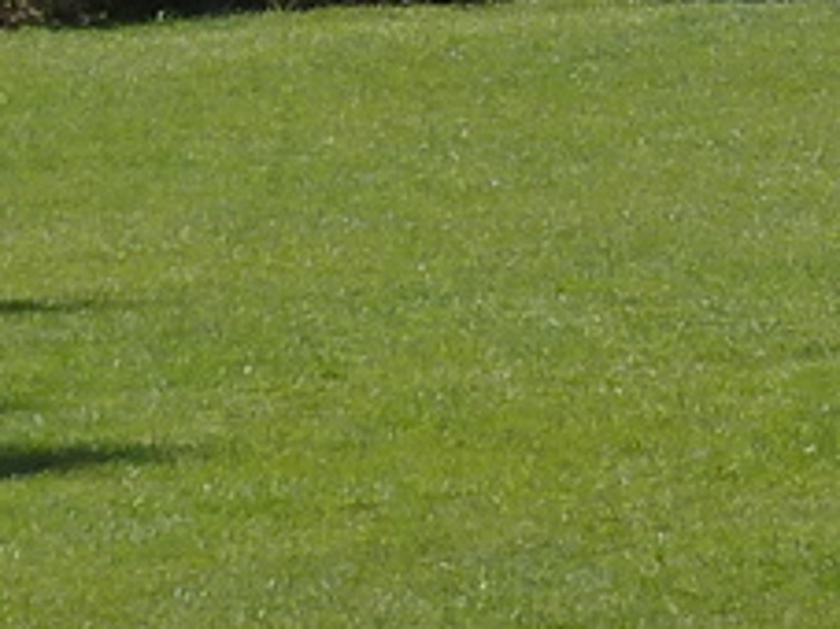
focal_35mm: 732
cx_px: 485
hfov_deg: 2.7
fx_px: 17753
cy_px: -1080
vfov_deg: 2.0
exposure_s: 1/500
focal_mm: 17
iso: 125
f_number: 5
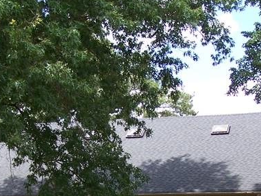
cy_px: 206
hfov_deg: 19.3
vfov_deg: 14.2
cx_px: 133
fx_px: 769
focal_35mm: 102
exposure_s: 1/320
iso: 64
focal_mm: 6.3
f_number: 2.8
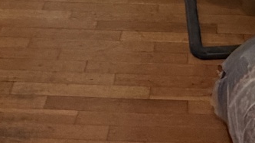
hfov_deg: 23.8
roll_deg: -0.9
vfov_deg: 8.7
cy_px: -384
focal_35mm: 88
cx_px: 203
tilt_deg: -0.4
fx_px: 595
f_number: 2.2
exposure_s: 1/50
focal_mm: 2.22
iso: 320
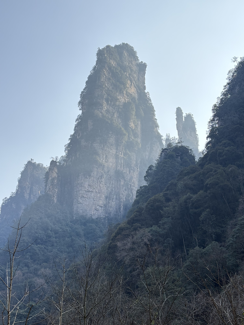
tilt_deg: +24.3
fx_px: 489
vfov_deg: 36.8
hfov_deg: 28.0
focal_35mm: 52
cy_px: 162
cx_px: 122
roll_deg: +0.6
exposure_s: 1/756
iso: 32
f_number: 1.6
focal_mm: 5.96
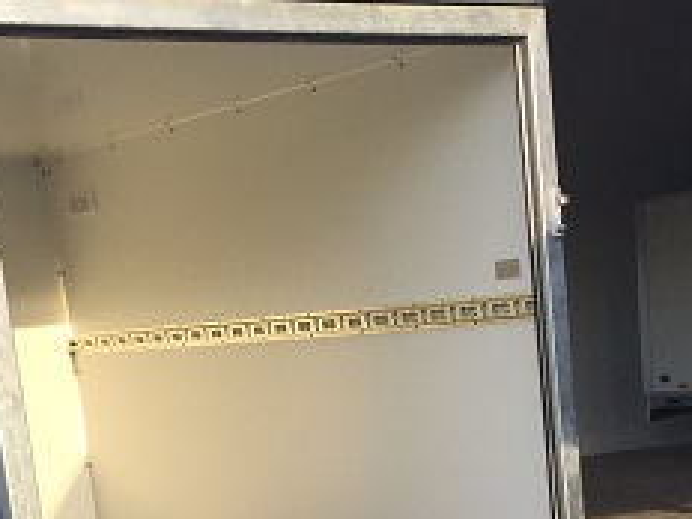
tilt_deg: -11.9
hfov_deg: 26.0
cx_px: 352
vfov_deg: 18.6
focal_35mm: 75
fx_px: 1499
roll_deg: +6.0
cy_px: 623
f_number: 2.2
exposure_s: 1/373
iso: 32
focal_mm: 4.15
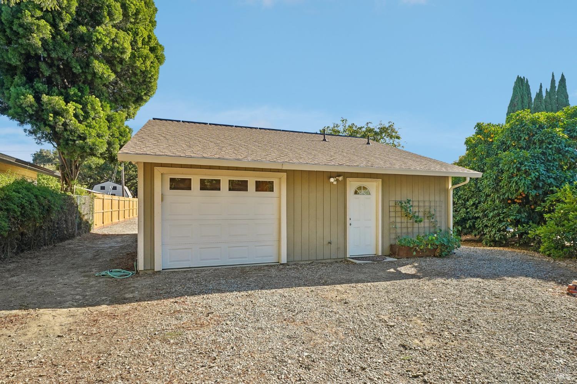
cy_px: 192
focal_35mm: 18
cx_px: 288
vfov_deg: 66.2
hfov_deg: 88.8
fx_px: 295
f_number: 9
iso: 640
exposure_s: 1/200
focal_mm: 18.4
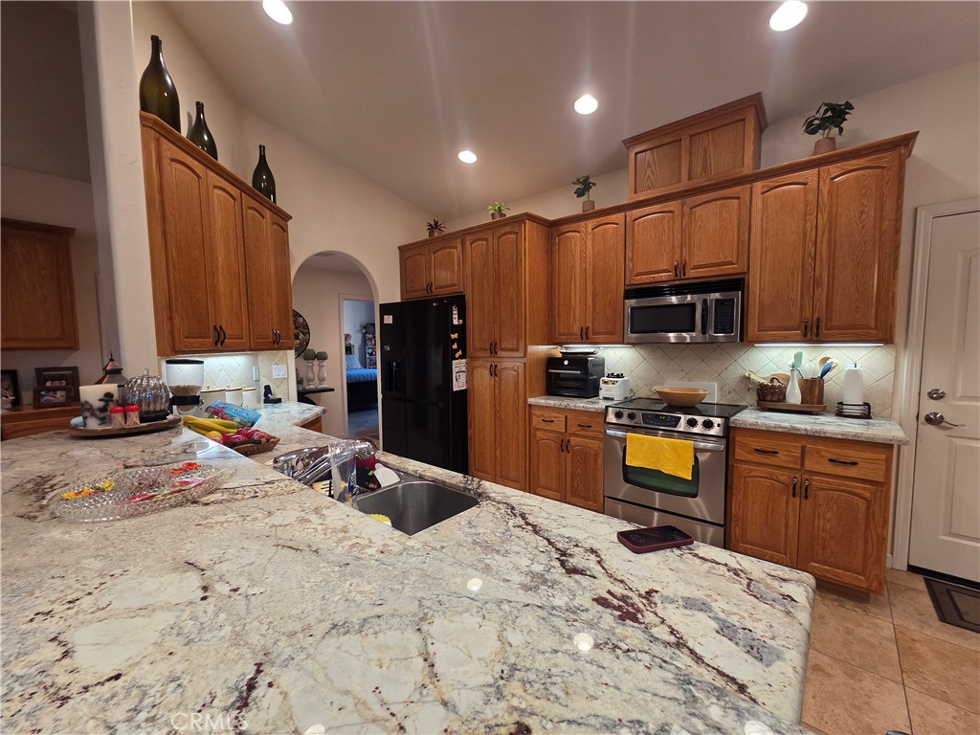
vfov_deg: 89.9
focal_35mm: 13
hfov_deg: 106.2
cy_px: 368
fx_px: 368
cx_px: 490
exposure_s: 1/60
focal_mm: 2.2
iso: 200
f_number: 2.2
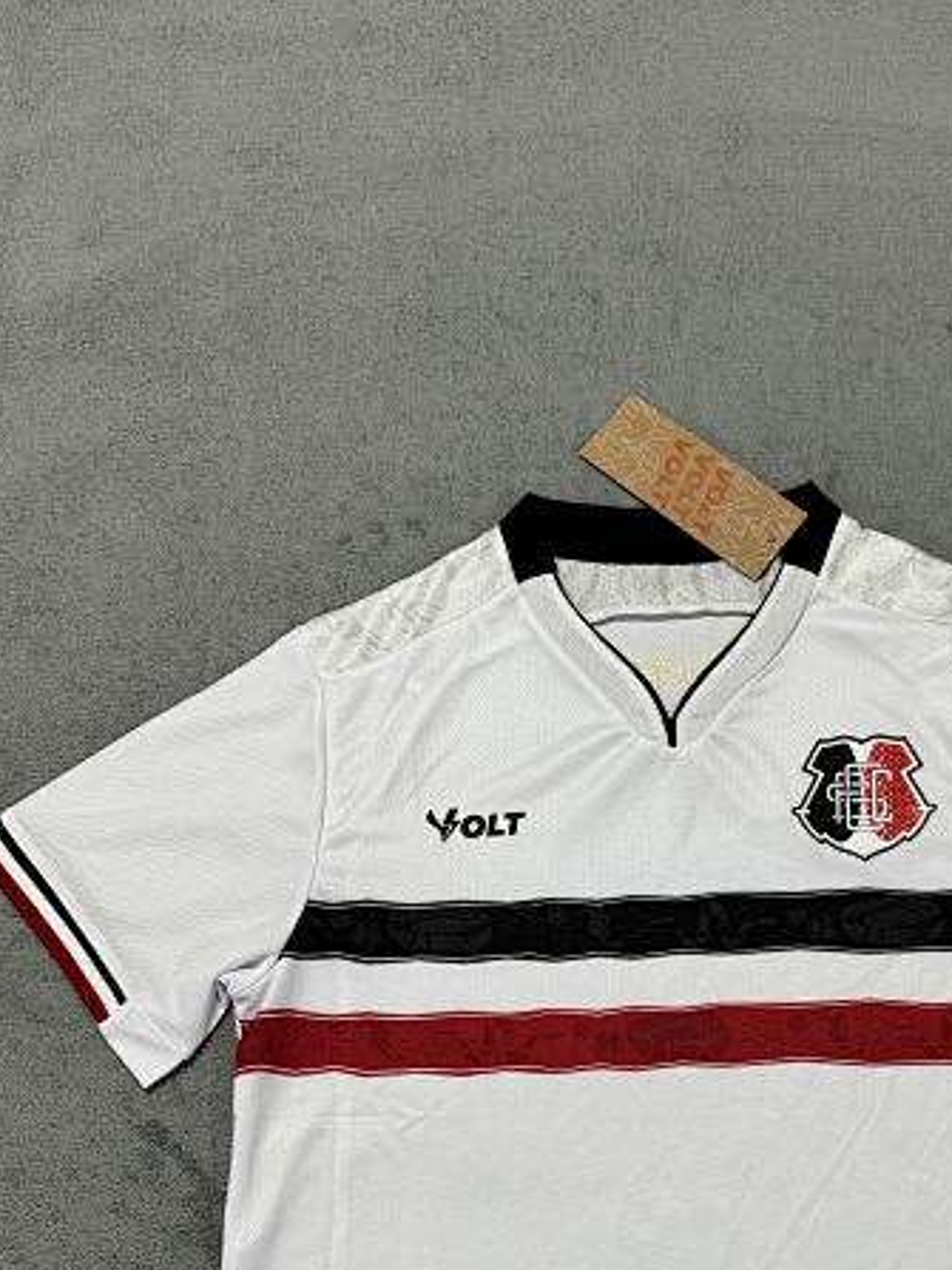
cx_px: 685
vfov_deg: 41.7
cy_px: 1040
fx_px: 1578
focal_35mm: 43
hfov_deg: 33.1
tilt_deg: -78.7
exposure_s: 1/100
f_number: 1.78
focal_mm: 6.76
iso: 160
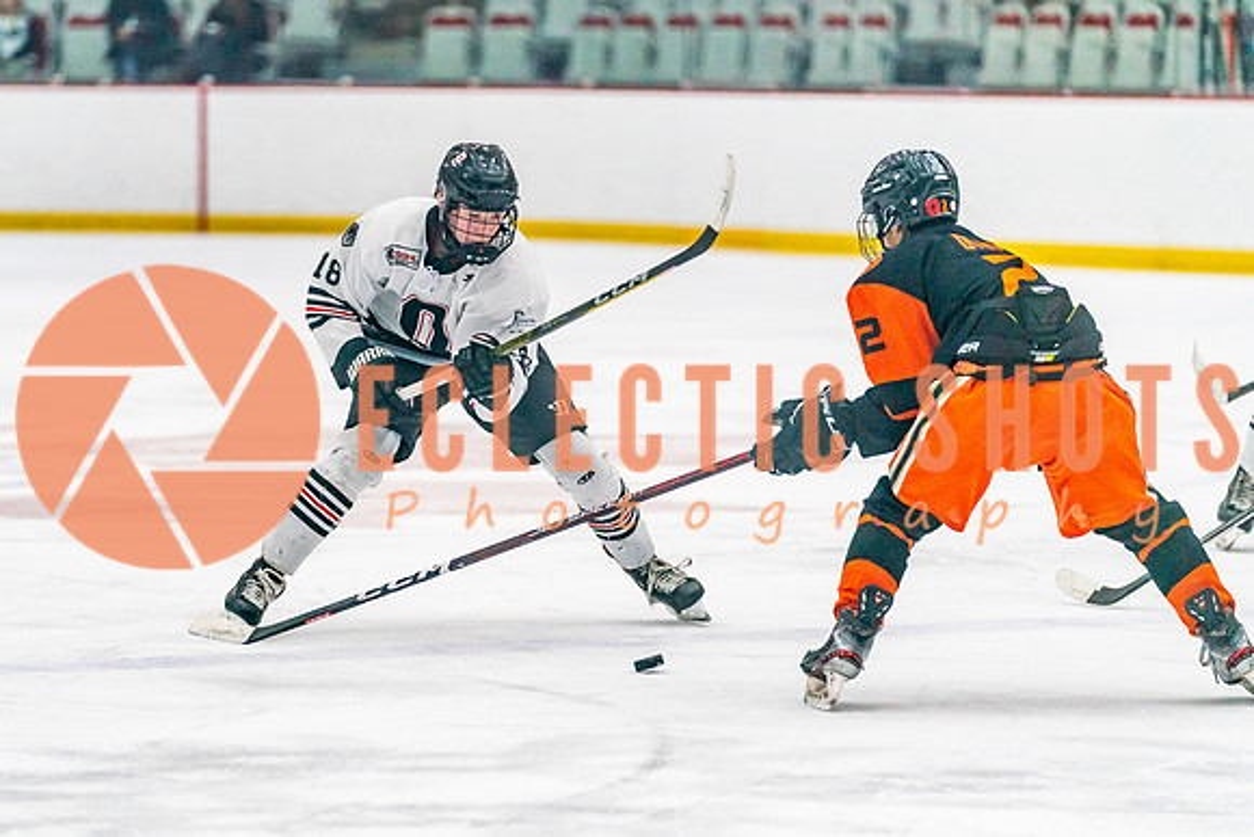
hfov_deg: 8.8
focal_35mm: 235
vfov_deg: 5.9
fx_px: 8178
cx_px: 427
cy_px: 418
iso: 3200
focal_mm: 178
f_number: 2.8
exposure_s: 1/1250
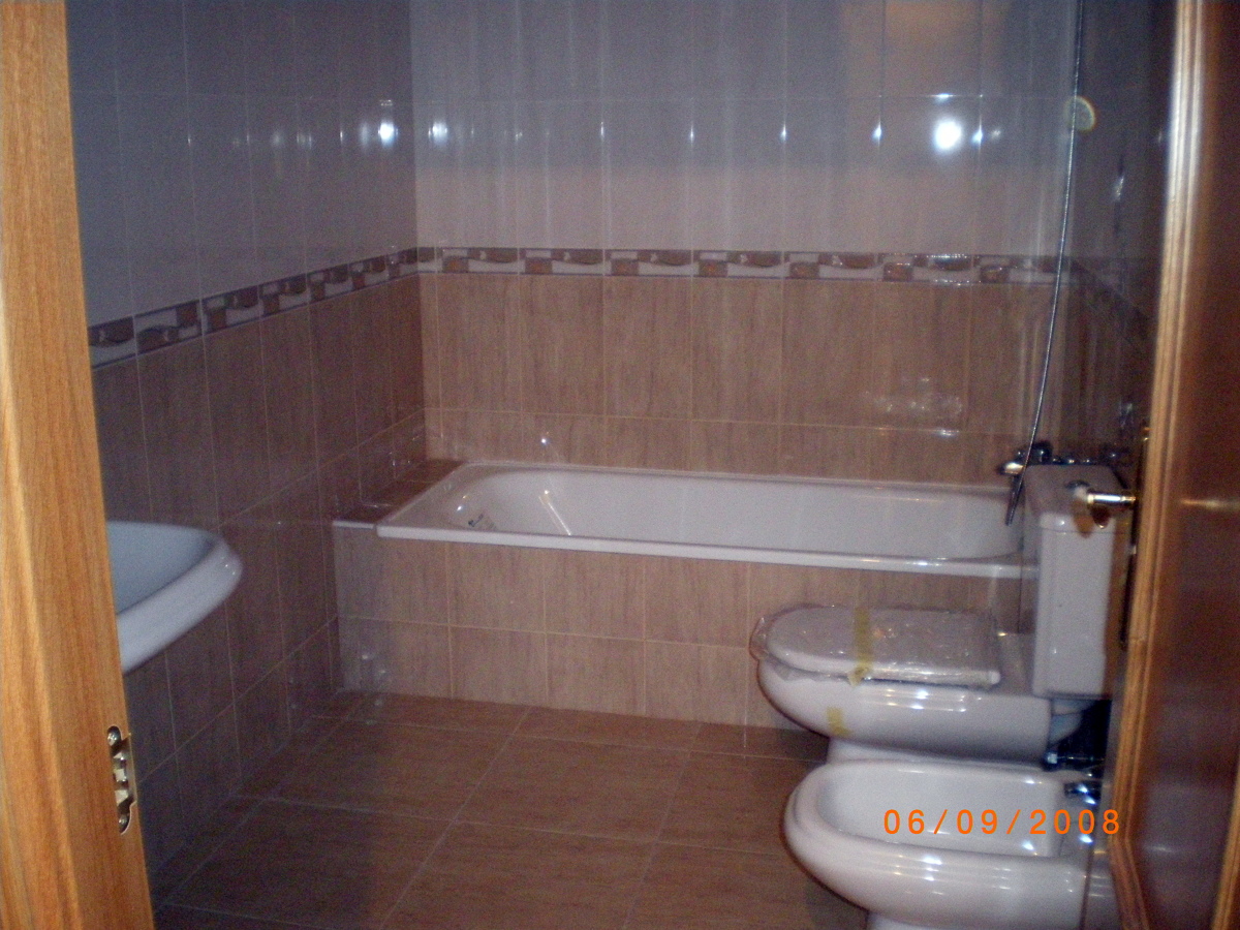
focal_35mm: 36
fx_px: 1290
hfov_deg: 51.4
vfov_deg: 39.7
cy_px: 465
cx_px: 620
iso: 800
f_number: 3.1
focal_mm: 6.3
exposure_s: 1/50
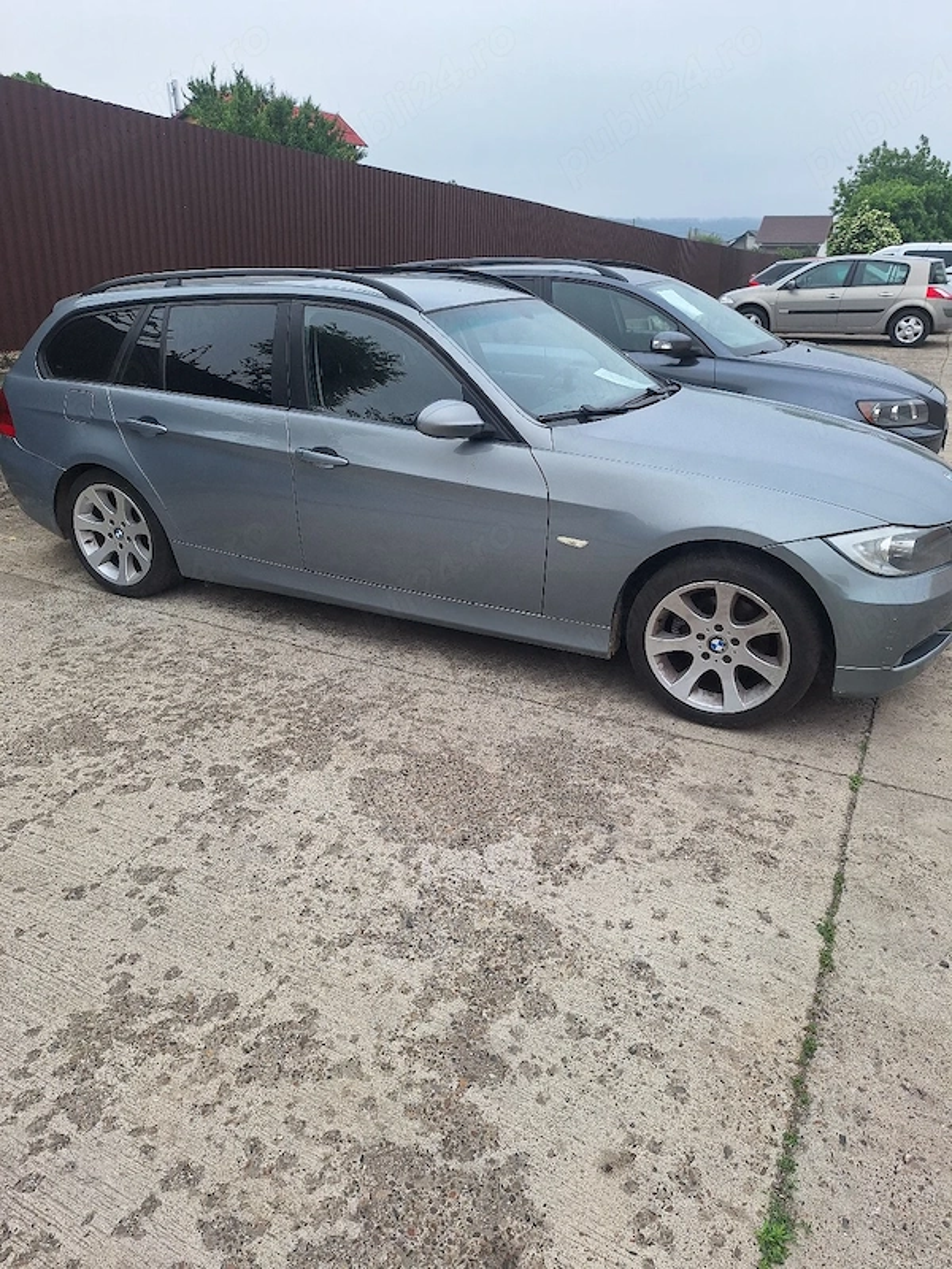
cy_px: 634
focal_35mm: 23
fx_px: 843
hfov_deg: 58.9
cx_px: 476
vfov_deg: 73.9
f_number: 1.8
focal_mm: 5.54
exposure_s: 1/500
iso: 40
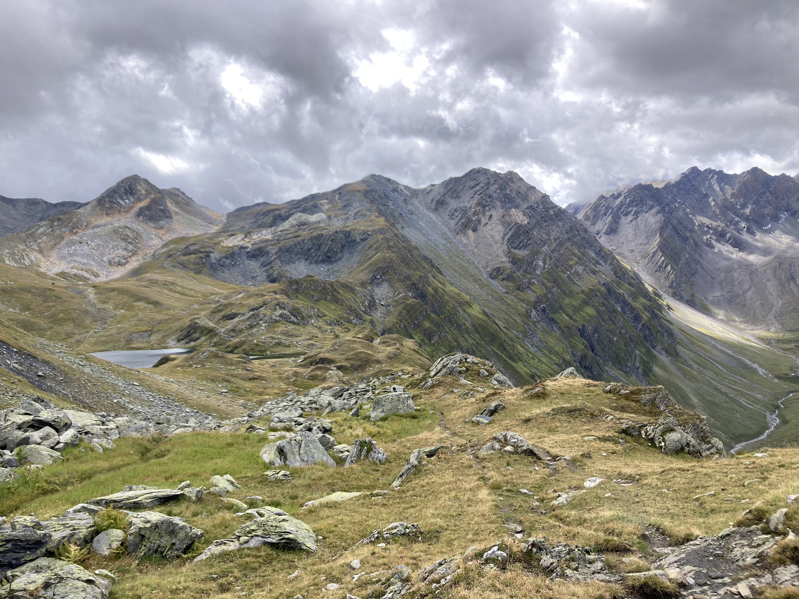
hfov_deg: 63.4
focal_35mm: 28
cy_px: 300
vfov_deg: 49.7
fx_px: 646
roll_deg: +1.6
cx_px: 400
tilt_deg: -2.9
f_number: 1.8
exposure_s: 1/432
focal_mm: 3.99
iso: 20
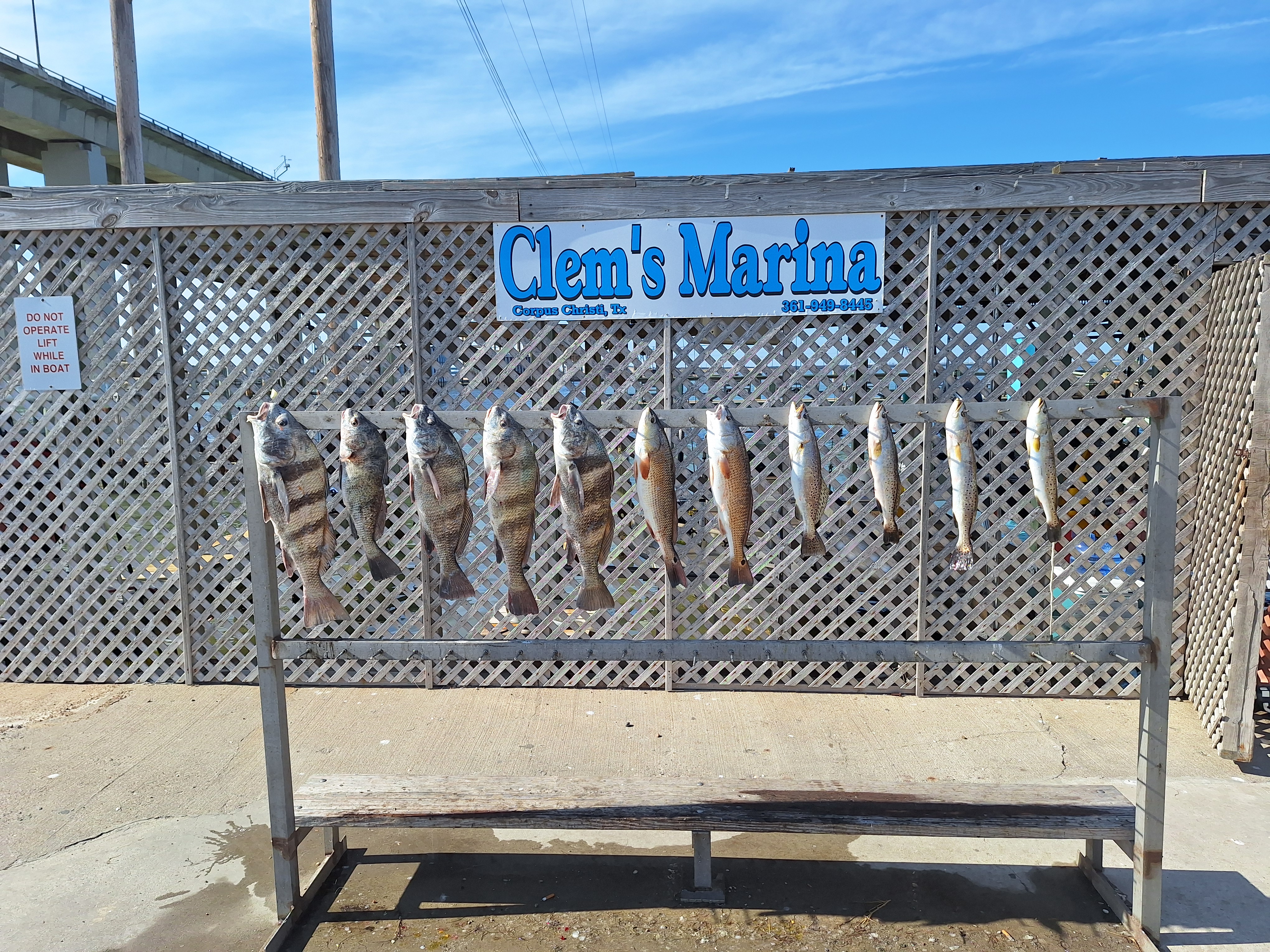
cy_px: 476
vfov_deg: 58.9
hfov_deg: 73.9
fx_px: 844
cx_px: 635
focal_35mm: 23
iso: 40
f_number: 1.8
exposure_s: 1/2941
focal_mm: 5.54
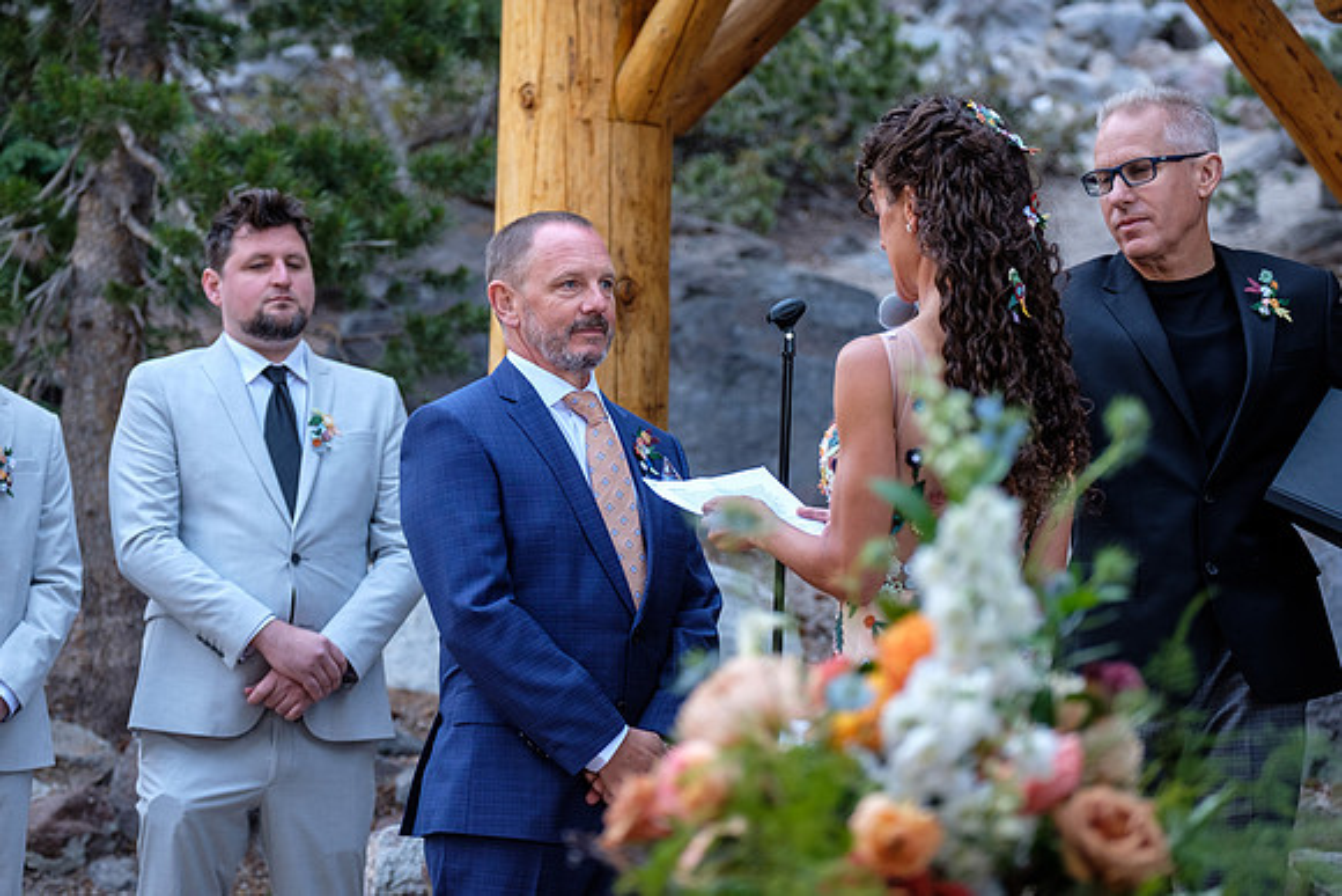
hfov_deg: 20.6
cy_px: 448
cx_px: 671
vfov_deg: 13.8
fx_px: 3691
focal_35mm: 99
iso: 640
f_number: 2.8
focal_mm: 66
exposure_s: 1/125
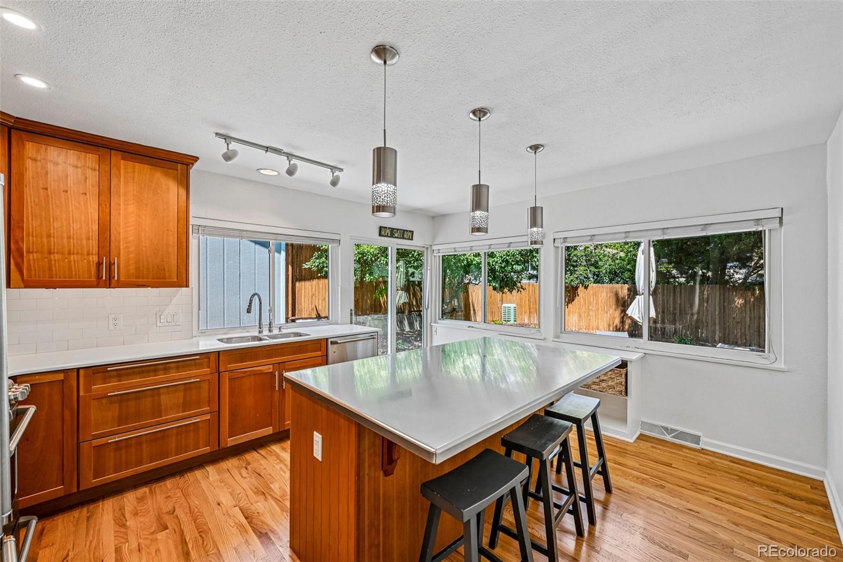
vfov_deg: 81.2
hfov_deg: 104.3
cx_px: 422
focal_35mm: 14
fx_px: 328
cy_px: 281
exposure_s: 1/15
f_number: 10
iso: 180
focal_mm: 14
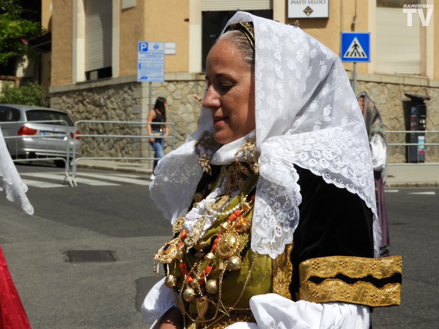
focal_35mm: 95
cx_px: 220
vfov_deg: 15.6
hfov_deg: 20.7
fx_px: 1205
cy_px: 164
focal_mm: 17
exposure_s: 1/1250
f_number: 4.8
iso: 100
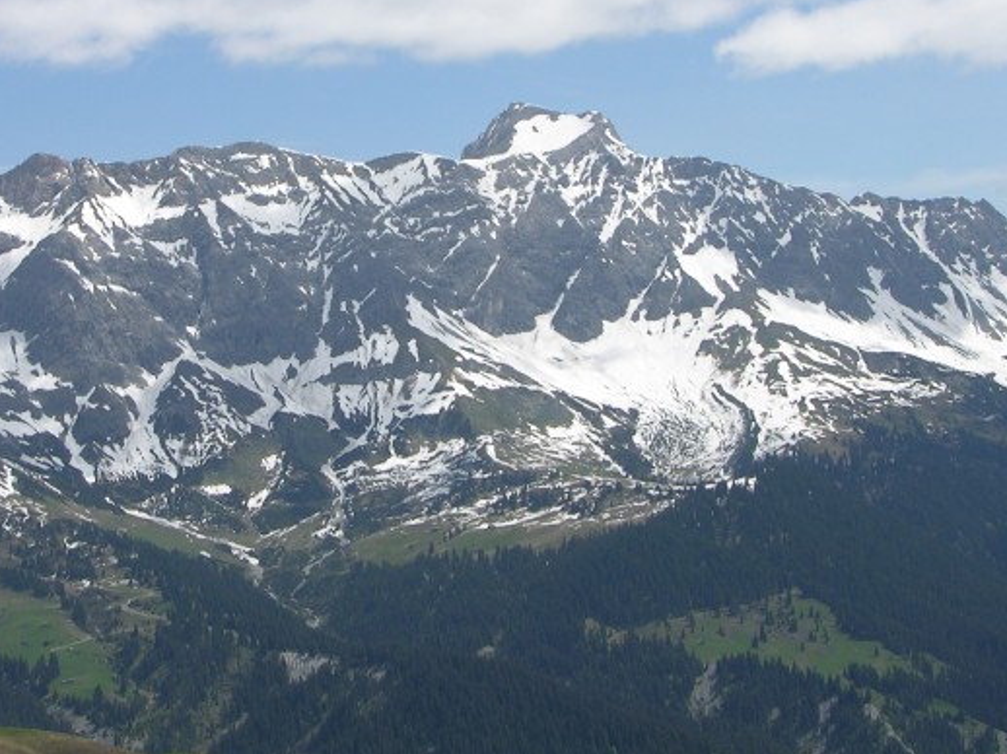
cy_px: 212
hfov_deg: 21.5
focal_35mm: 91
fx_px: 2646
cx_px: 327
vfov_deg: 16.2
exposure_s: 1/256
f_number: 7.5
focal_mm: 11.6
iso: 50
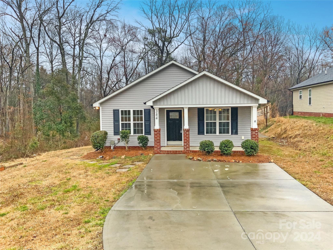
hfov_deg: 61.7
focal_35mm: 29
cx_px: 166
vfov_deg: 48.2
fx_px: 279
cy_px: 125
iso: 16
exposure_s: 1/1100
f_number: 1.8
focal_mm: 3
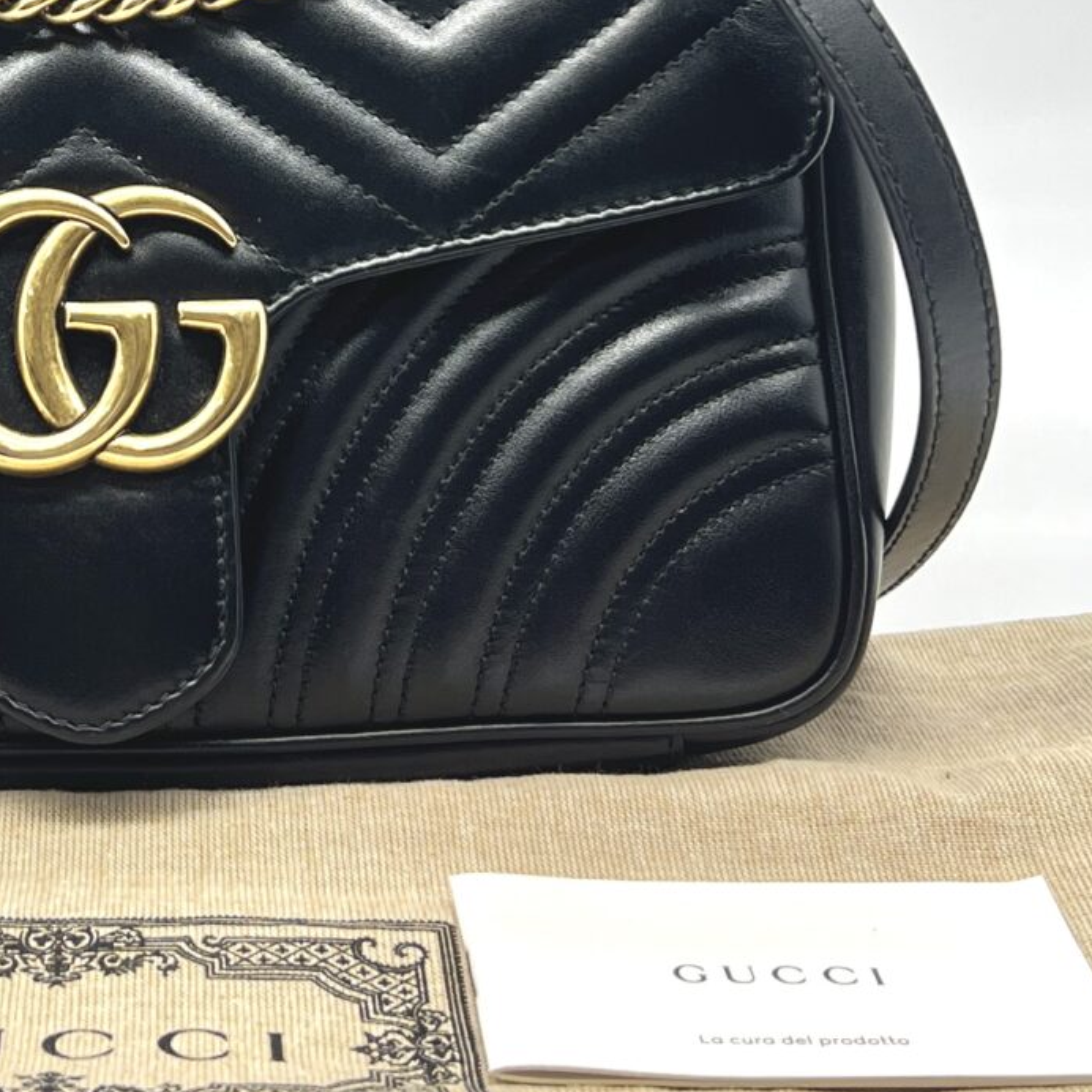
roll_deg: +0.2
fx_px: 3034
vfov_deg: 19.6
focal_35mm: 85
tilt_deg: -7.8
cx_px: 98
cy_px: -92
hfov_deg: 20.0
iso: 40
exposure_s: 1/100
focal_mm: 5.7
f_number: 1.5
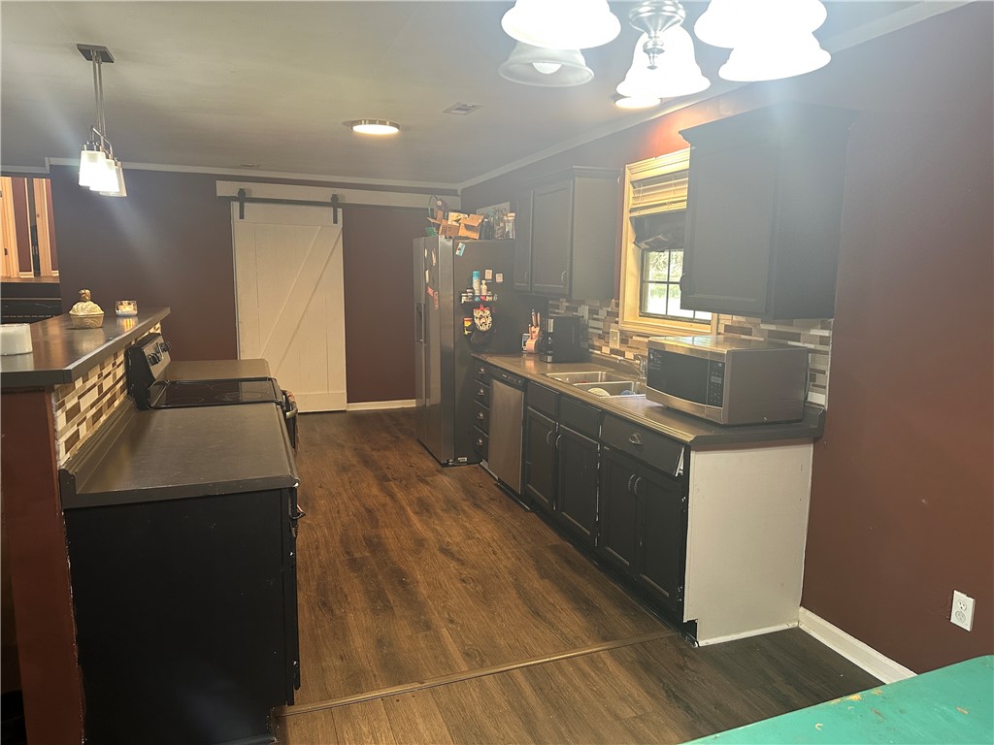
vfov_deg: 56.8
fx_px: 689
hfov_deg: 71.6
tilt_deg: -6.8
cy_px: 372
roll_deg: -0.8
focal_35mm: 24
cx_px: 497
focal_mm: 6.86
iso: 250
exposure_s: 1/60
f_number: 1.78
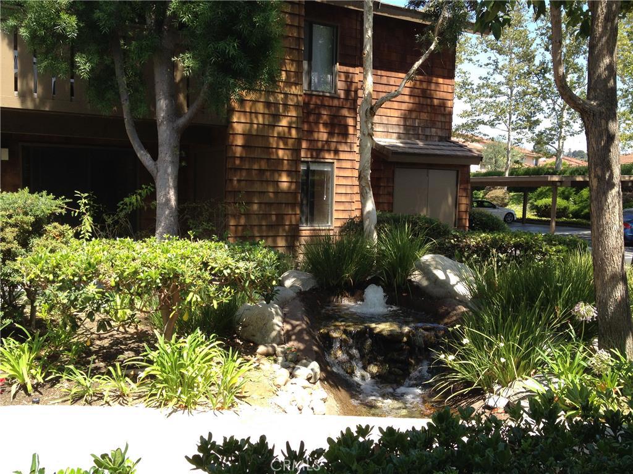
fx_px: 640
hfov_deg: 52.6
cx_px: 316
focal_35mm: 35
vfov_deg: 40.7
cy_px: 237
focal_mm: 4.28
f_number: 2.4
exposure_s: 1/452
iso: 50
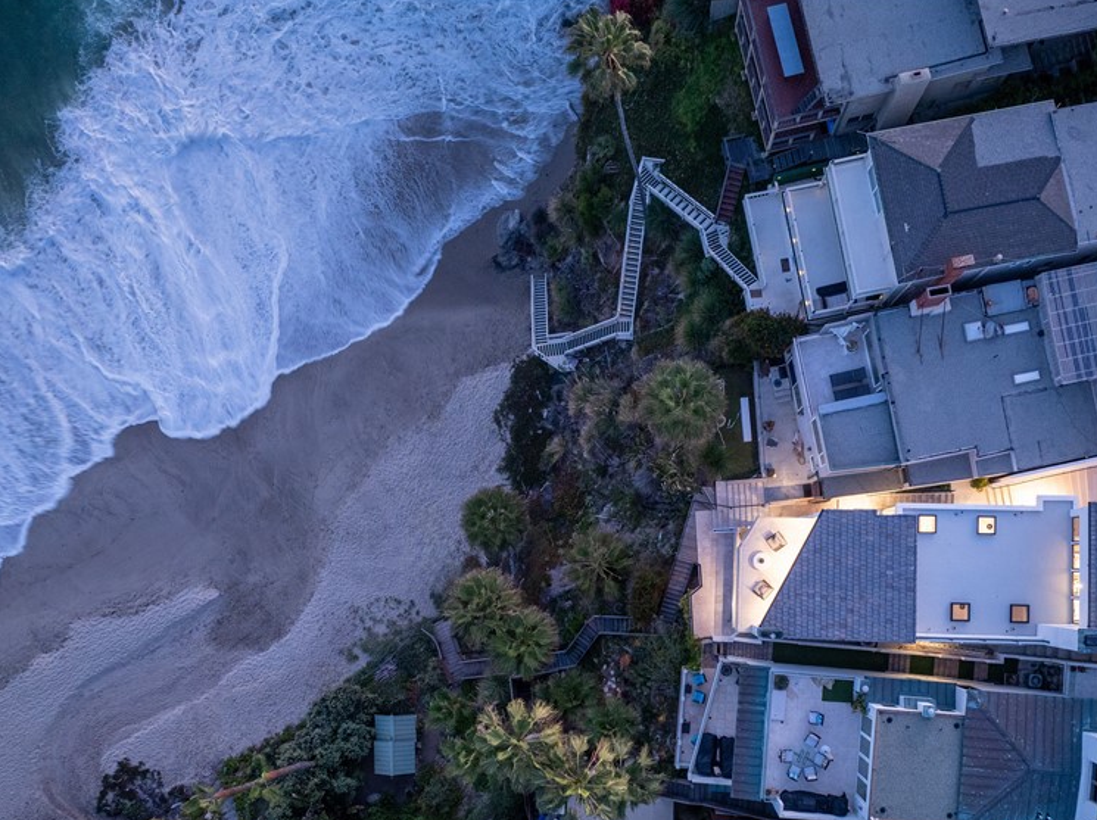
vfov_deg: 42.2
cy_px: 555
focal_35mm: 33
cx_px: 657
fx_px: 1045
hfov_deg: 55.0
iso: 350
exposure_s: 1/15
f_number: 2.8
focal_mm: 12.29
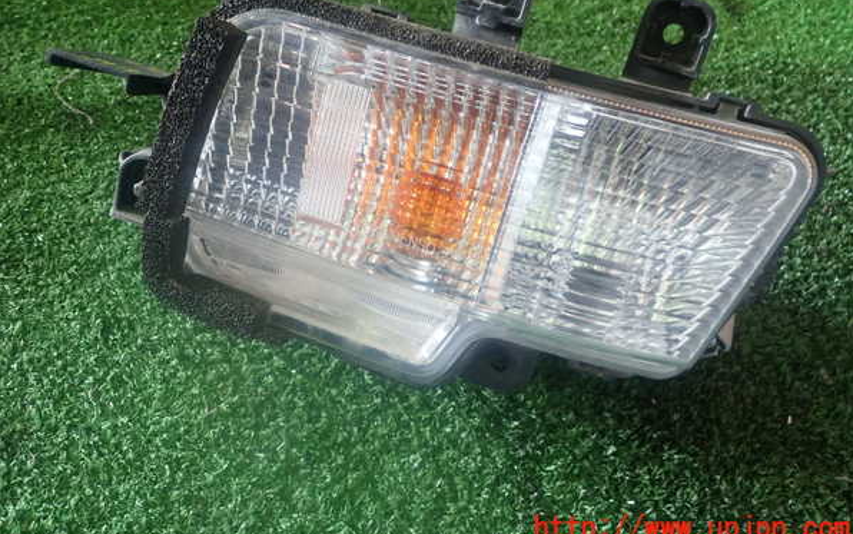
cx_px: 428
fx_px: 744
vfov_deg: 39.4
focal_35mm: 32
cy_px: 225
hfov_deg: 59.6
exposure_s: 1/30
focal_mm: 5.5
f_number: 2.3
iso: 400
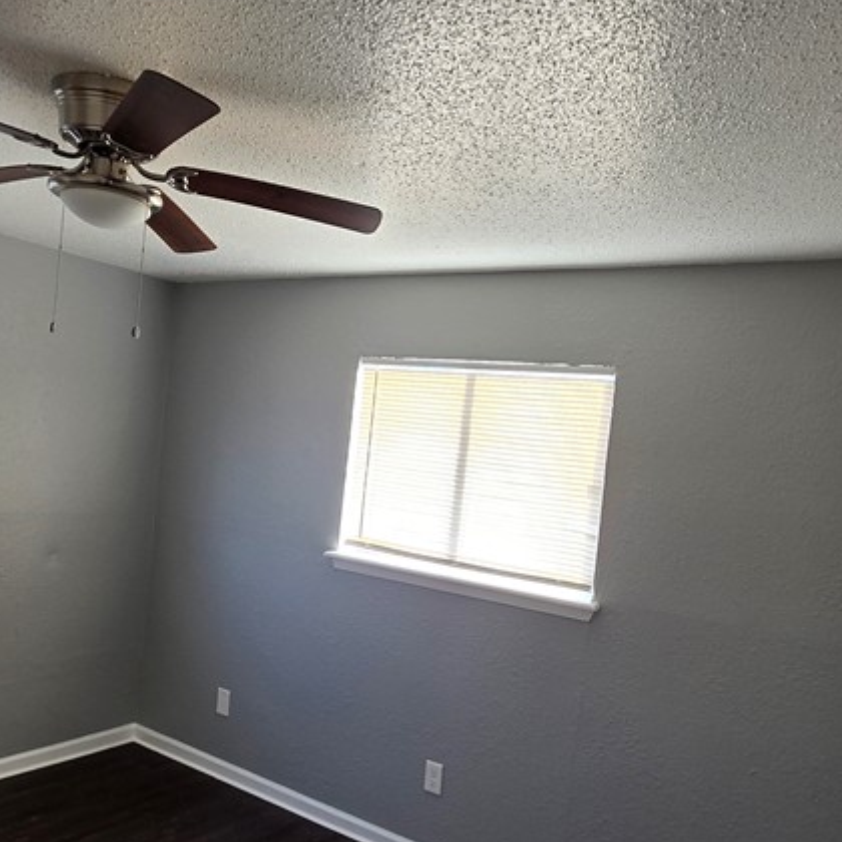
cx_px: 401
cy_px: 467
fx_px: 771
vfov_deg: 57.2
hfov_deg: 57.3
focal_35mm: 28
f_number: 2.2
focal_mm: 2.2
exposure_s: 1/120
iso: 80
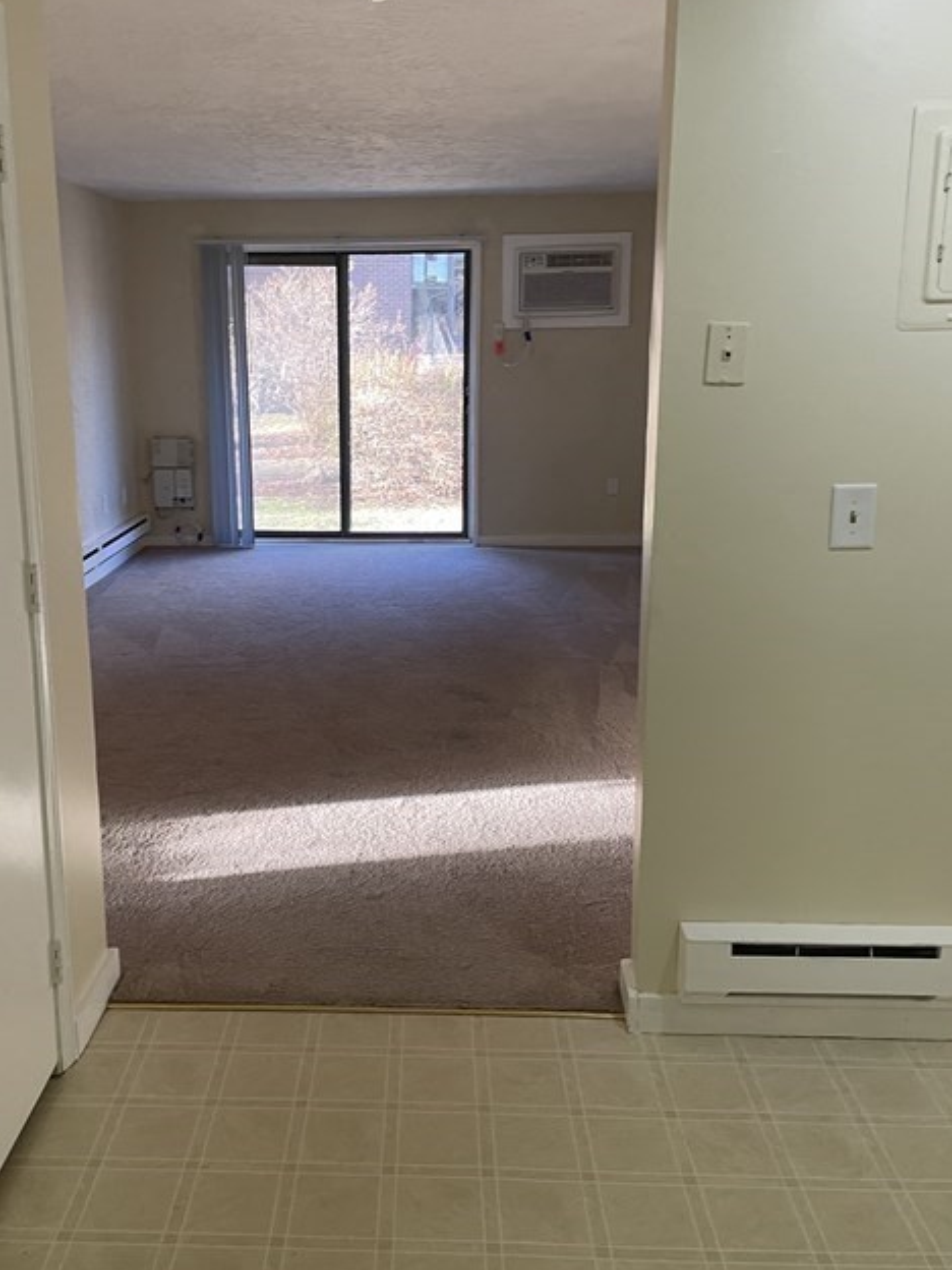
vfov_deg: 56.8
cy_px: 592
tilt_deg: -13.0
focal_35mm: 32
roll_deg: +2.5
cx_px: 389
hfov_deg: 44.0
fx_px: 1173
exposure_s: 1/60
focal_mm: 4.2
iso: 100
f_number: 1.6
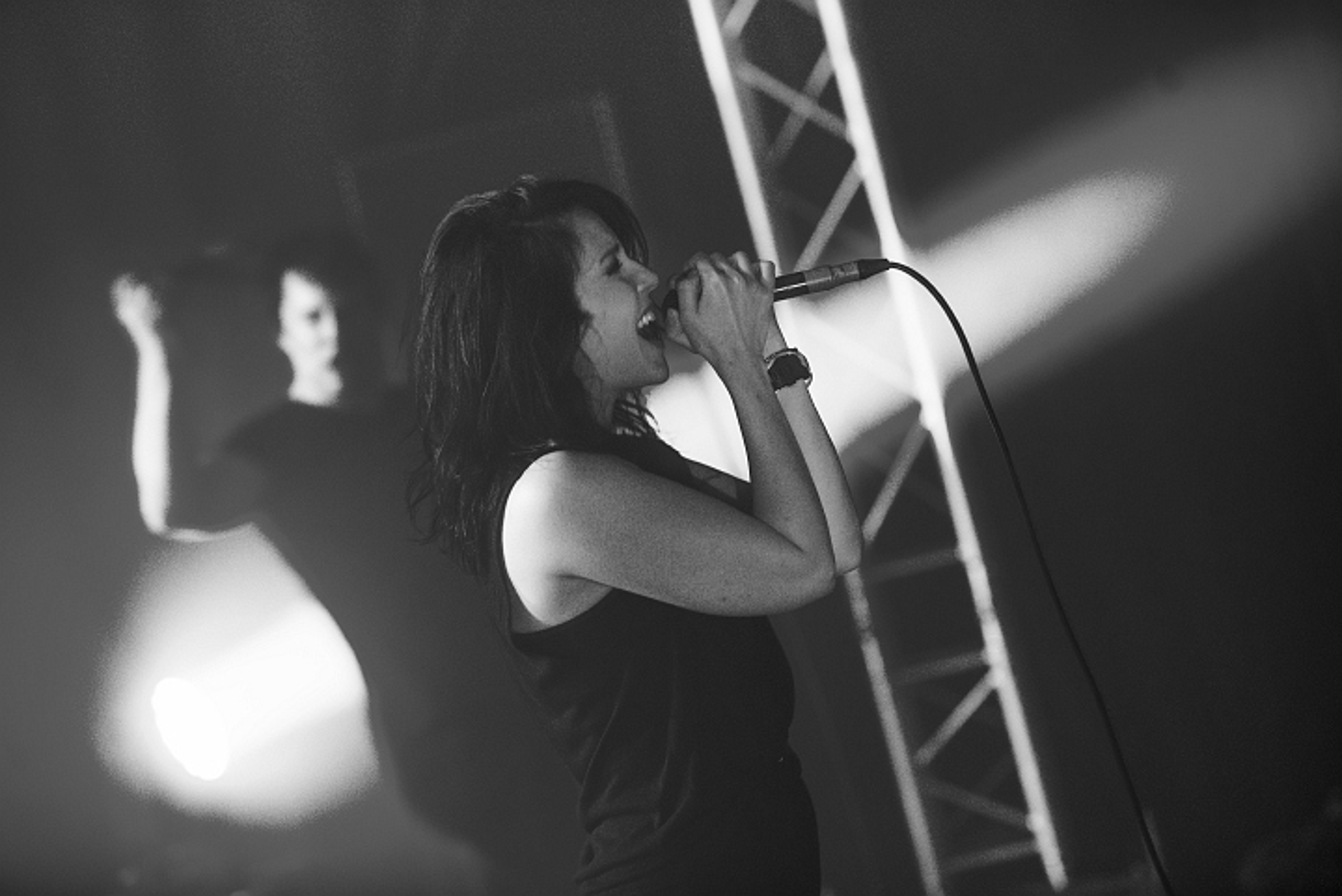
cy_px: 448
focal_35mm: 122
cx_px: 671
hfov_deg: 16.8
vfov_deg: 11.3
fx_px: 4550
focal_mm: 122
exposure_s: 1/25
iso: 4000
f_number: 2.8
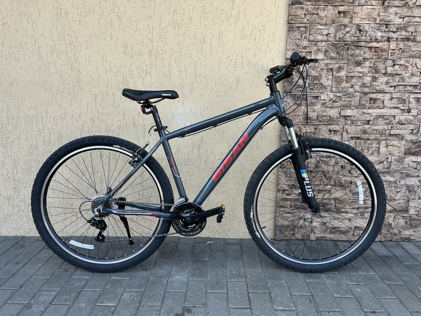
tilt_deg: -11.9
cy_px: 158
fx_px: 316
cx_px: 210
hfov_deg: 67.3
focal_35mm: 26
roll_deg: -0.7
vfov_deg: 53.1
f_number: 1.5
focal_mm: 5.7
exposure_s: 1/458
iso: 50
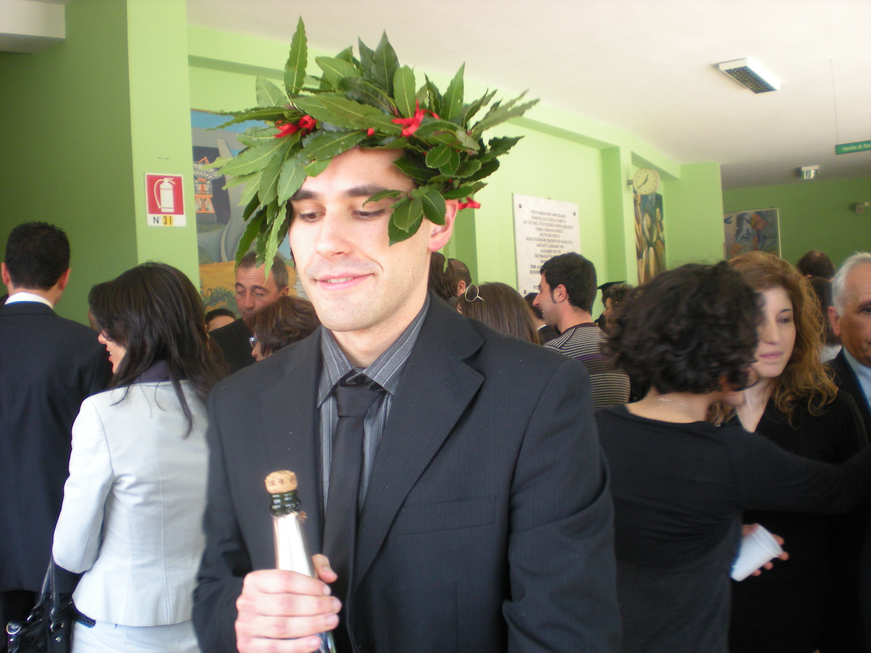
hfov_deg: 49.0
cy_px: 326
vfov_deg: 37.7
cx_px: 436
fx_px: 956
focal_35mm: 38
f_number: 3.1
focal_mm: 6.3
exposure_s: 1/60.1
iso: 161
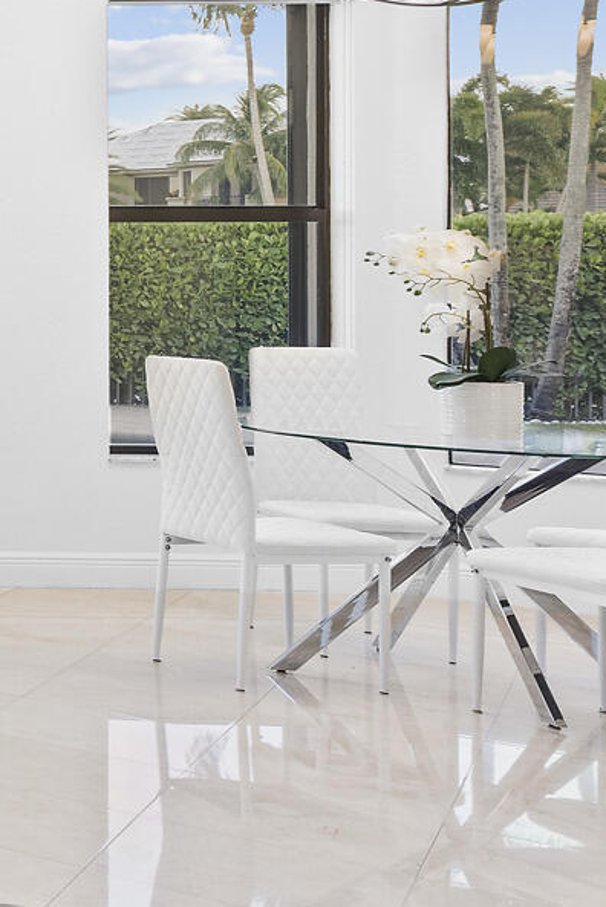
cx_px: -1050
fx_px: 1488
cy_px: 265
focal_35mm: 59
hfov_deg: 12.9
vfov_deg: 33.5
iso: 500
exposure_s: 1/2.5
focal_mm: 14
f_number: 7.1
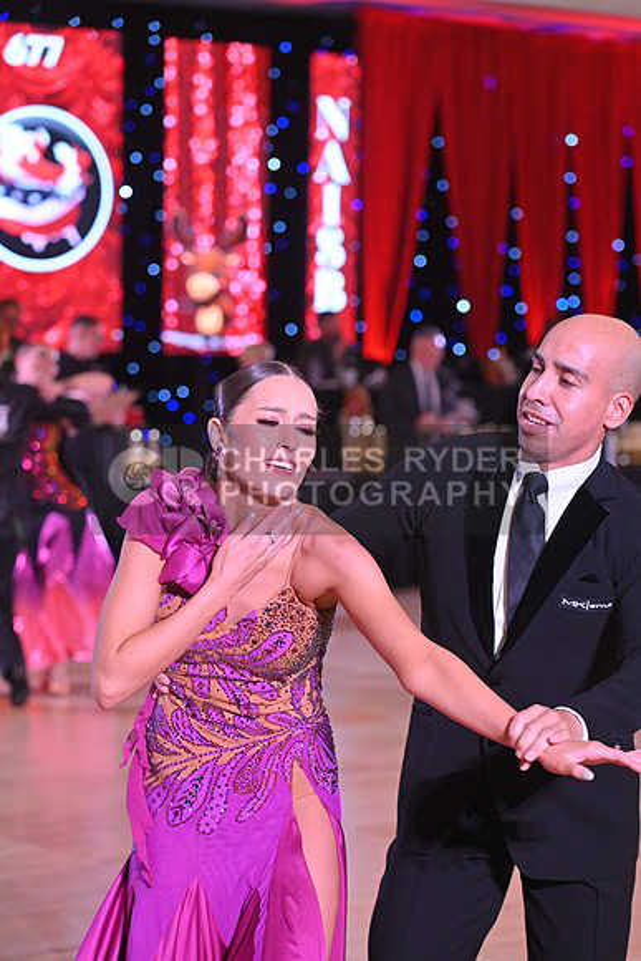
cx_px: 320
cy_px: 480
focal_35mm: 100
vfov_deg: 20.4
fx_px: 2669
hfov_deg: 13.7
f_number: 4.5
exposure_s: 1/400
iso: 3200
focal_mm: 100
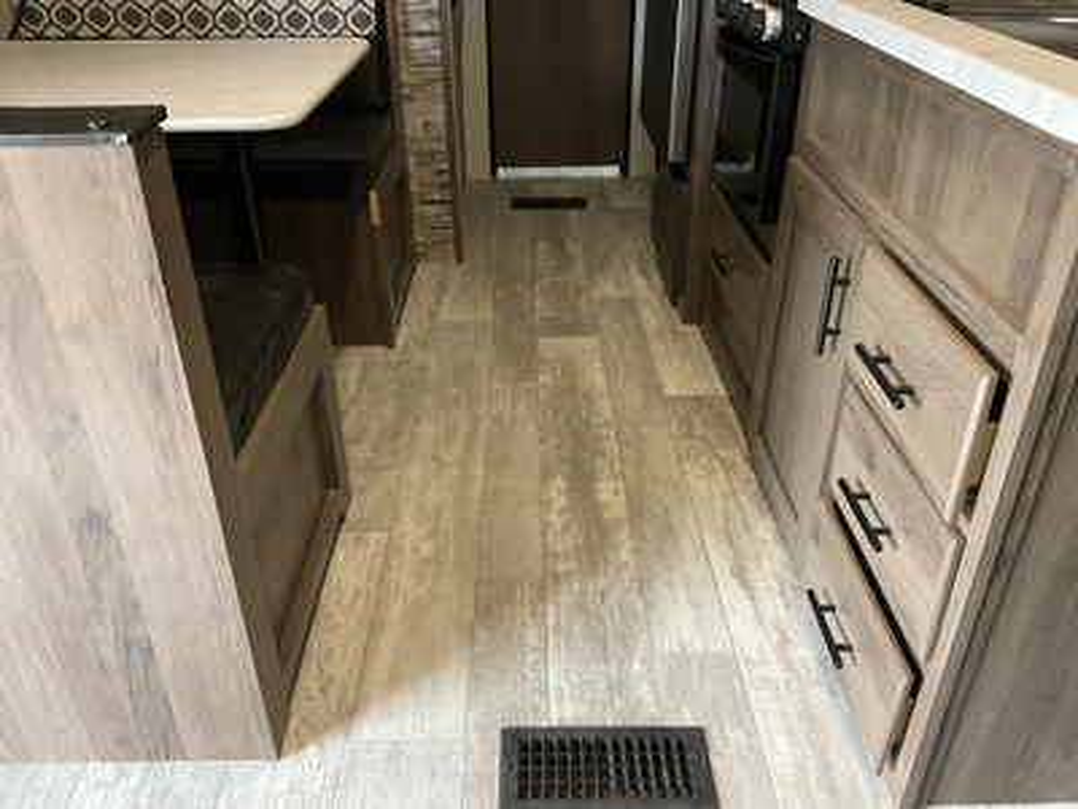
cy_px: 404
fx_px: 903
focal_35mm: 29
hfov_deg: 61.7
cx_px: 539
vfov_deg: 48.2
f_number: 1.8
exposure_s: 1/60
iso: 250
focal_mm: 3
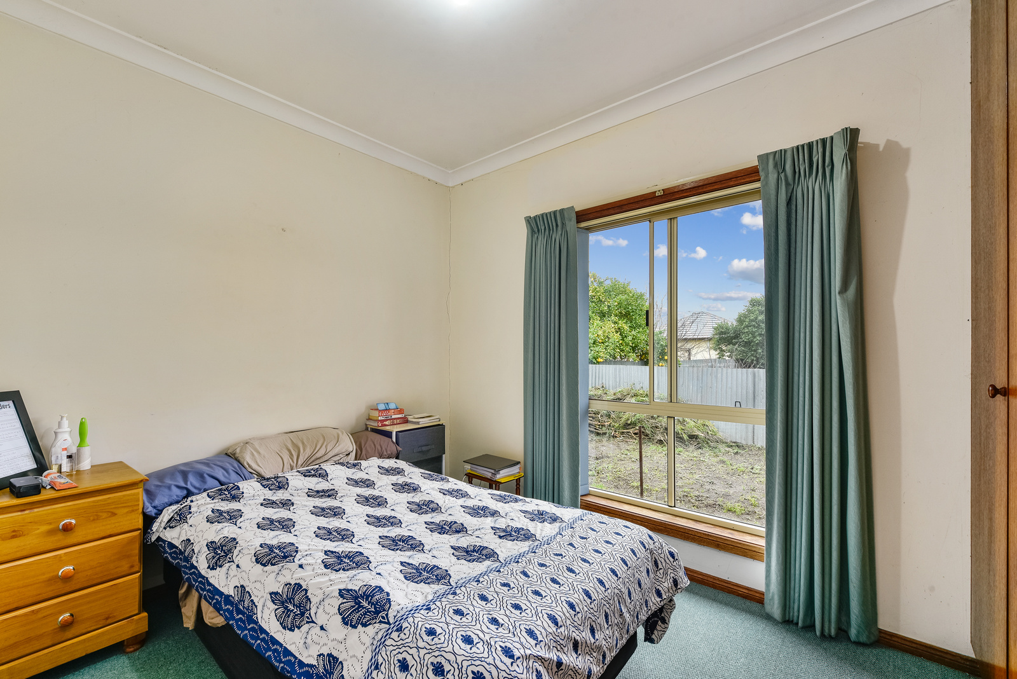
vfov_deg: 77.4
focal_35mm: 15
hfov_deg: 100.4
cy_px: 340
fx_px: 424
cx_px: 508
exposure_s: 1/2.5
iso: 125
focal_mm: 15
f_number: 11
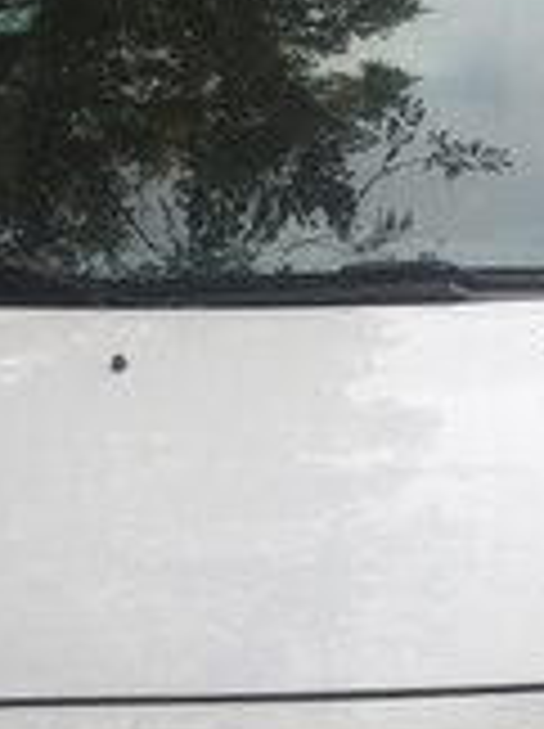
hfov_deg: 16.5
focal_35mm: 89
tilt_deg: -20.2
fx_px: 1870
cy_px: 792
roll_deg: +2.8
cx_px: 396
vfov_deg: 21.0
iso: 32
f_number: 2.2
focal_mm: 4.15
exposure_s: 1/855
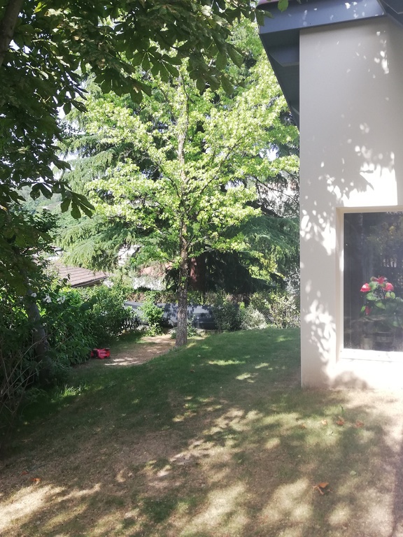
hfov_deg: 41.8
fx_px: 528
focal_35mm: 34
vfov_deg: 54.0
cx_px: 202
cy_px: 268
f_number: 2.2
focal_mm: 3.81
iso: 50
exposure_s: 1/194
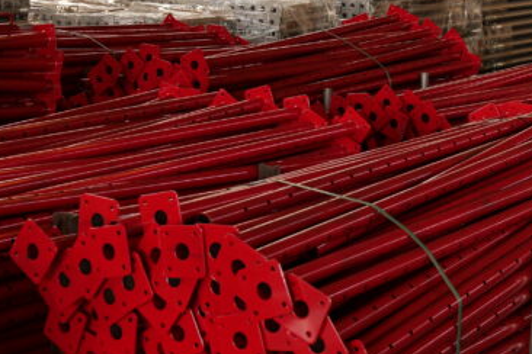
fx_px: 1611
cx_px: 297
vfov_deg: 12.5
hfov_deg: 18.7
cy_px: 34
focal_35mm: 109
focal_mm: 39
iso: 3200
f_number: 5.6
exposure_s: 1/125
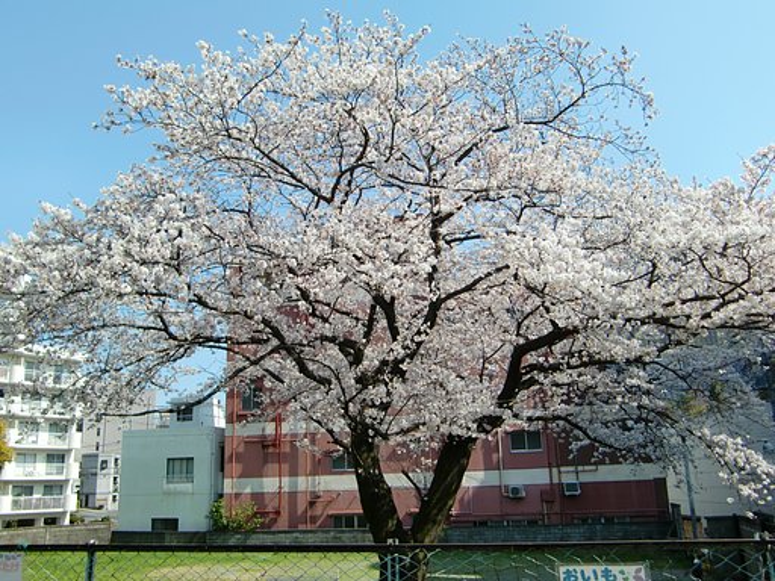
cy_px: 290
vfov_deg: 42.9
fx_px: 739
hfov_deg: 55.4
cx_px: 388
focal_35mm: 33
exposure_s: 1/1000
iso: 64
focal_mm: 5.8
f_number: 2.7
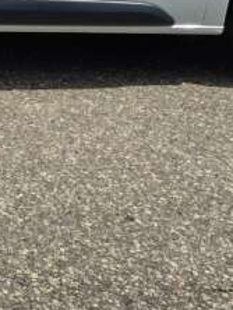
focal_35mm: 106
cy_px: -176
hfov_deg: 12.6
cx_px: -197
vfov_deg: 16.6
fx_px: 949
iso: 50
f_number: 1.8
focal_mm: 5.54
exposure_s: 1/2066
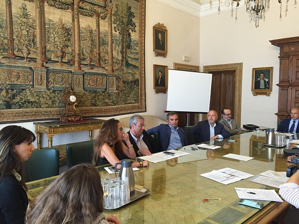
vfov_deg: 48.2
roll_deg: -1.8
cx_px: 150
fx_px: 250
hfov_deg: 61.7
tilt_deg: -4.7
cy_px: 112
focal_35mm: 29
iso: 200
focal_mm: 4.15
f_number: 2.2
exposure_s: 1/33
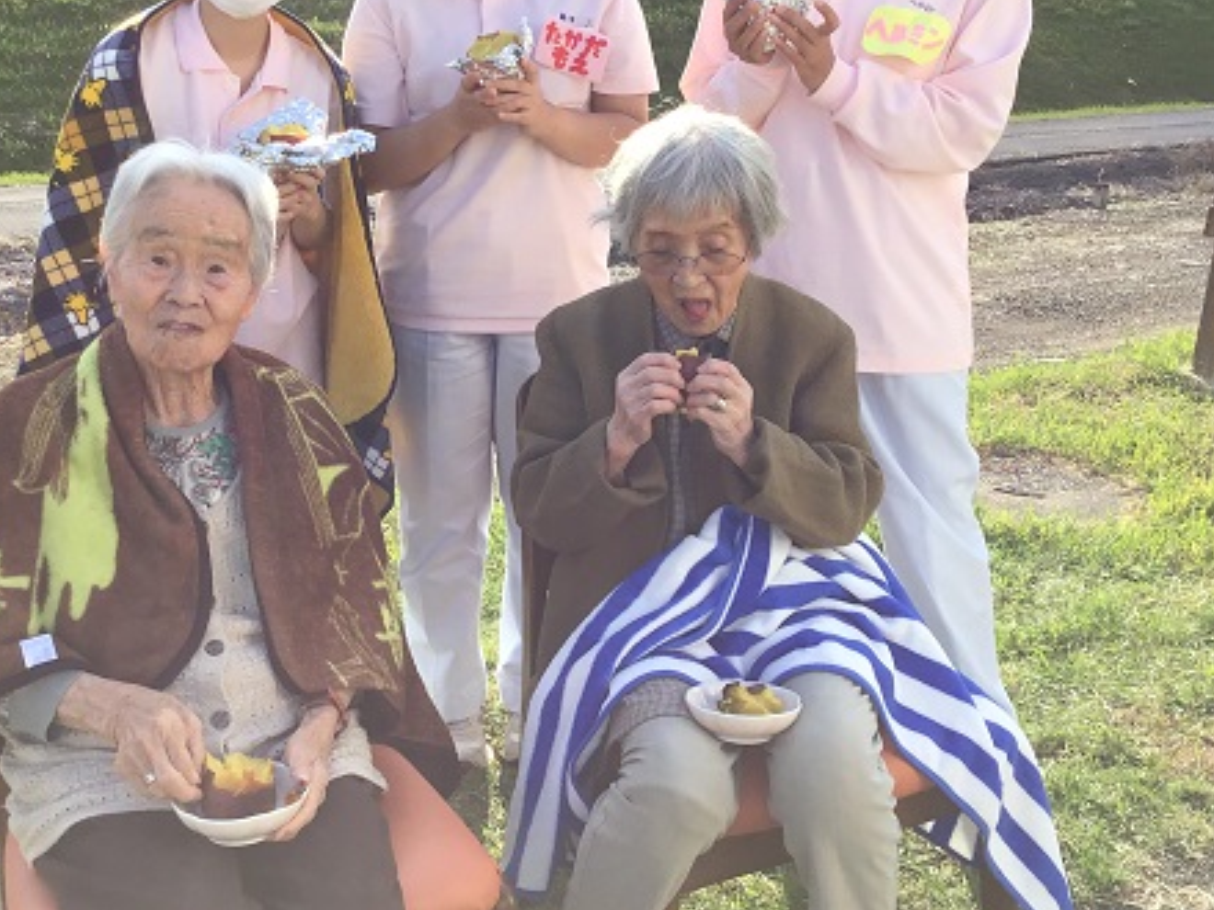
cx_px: 550
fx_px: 1613
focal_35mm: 46
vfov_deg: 31.5
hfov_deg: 41.2
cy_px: 397
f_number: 2.4
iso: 25
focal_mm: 3.3
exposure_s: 1/543
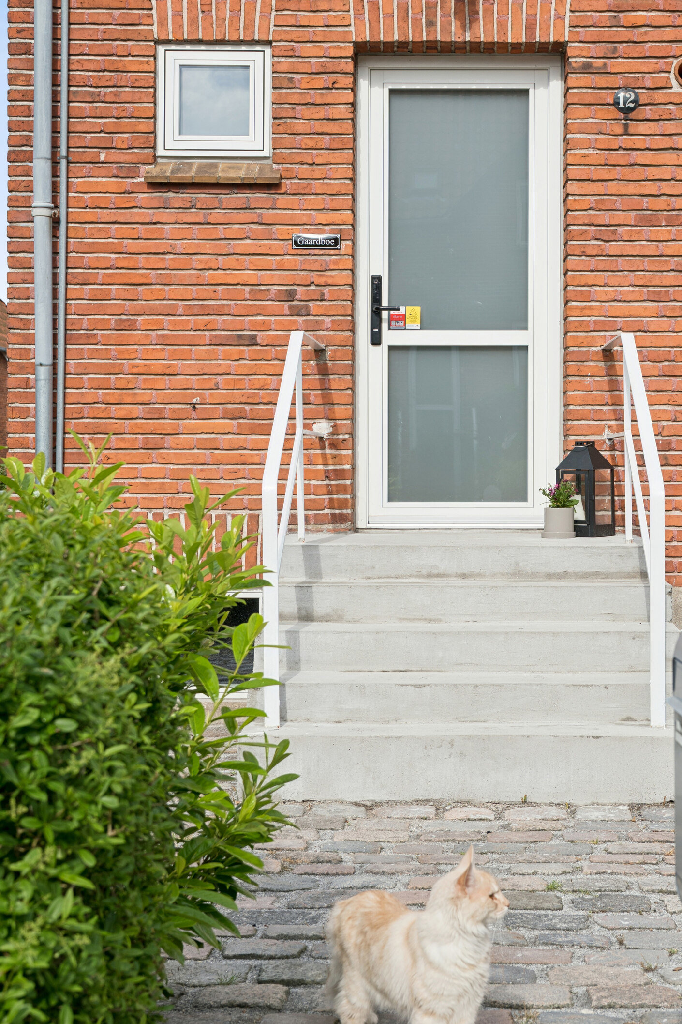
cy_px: 500
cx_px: 441
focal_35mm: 61
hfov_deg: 22.2
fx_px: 1733
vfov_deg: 32.9
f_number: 7.1
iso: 160
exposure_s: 1/500
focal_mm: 43
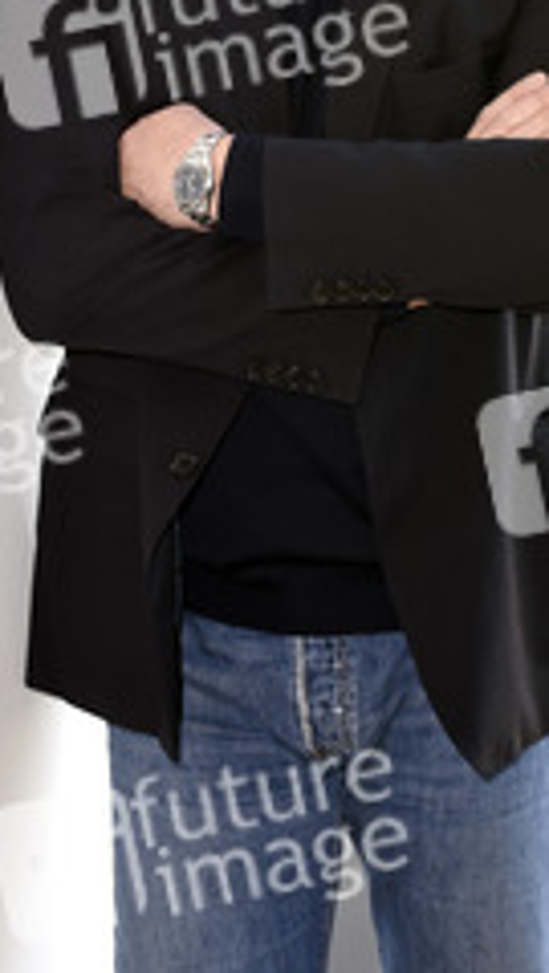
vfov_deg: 20.2
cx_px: 317
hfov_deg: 11.6
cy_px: 236
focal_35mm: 105
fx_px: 2709
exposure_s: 1/160
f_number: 4.5
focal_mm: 40
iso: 640
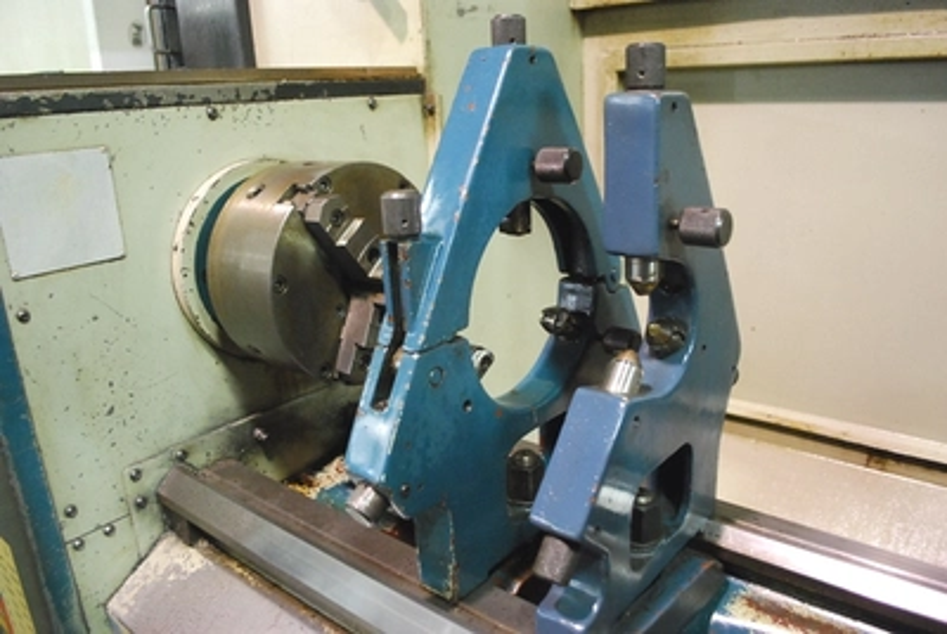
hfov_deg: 67.3
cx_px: 474
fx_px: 711
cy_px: 317
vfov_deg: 48.1
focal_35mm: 27
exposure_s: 1/15
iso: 1600
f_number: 3.5
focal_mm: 18
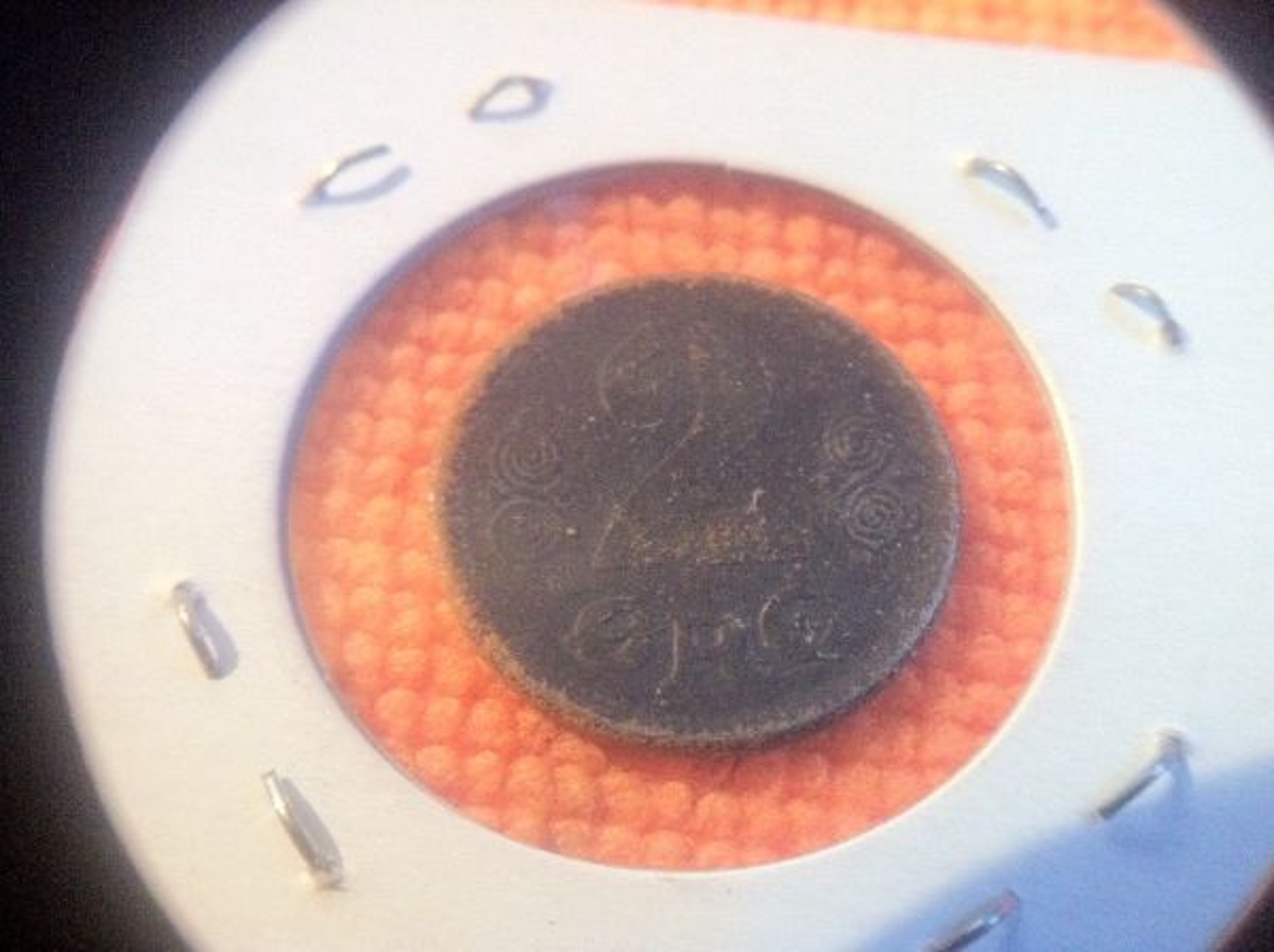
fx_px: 1286
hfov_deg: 52.7
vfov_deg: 40.6
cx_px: 637
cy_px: 476
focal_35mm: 35
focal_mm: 3.85
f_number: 2.8
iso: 1000
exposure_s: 1/15
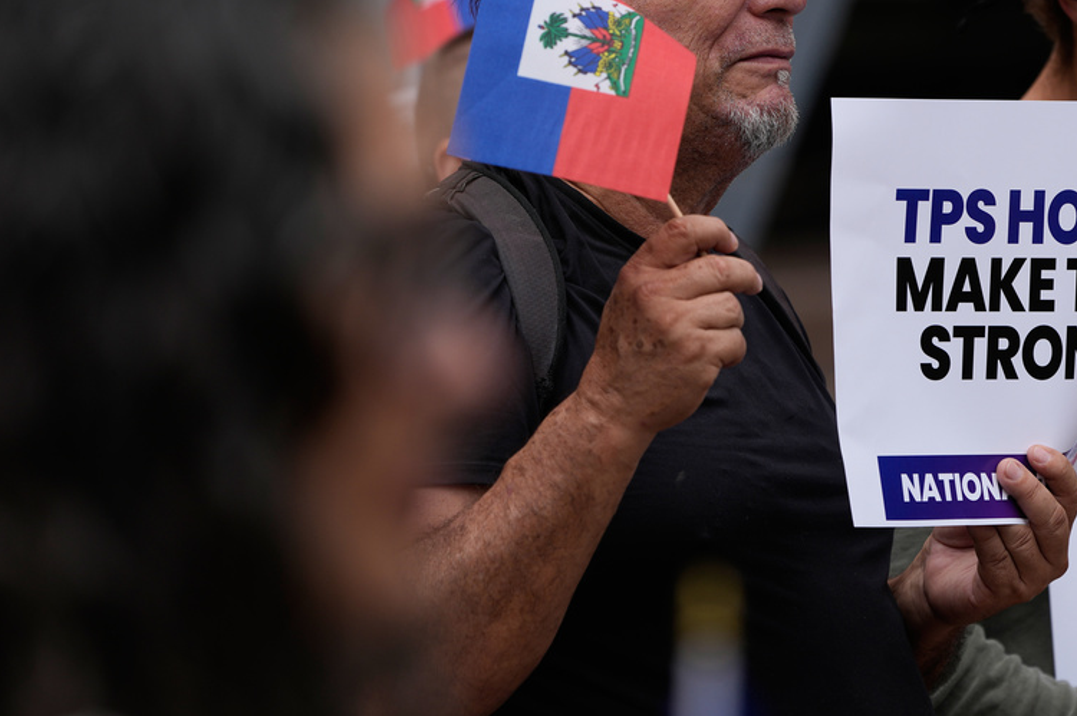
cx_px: 728
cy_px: 281
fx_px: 10942
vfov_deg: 3.8
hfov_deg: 5.6
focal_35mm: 366
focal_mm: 268
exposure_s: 1/800
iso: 200
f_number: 5.6
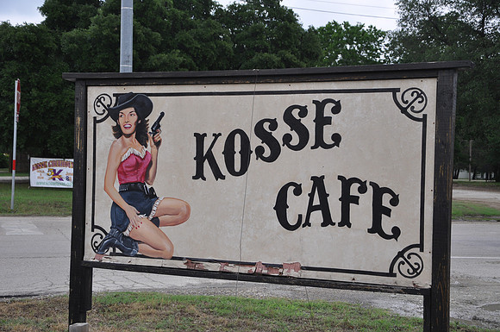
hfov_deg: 31.9
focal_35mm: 63
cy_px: 166
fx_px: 874
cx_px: 250
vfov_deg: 21.5
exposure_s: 1/160
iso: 200
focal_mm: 42
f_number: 6.3
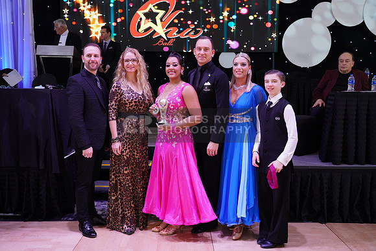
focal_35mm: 34
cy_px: 126
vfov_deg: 38.9
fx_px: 355
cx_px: 188
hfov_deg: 55.8
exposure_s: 1/160
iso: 1600
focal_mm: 34
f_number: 4.5
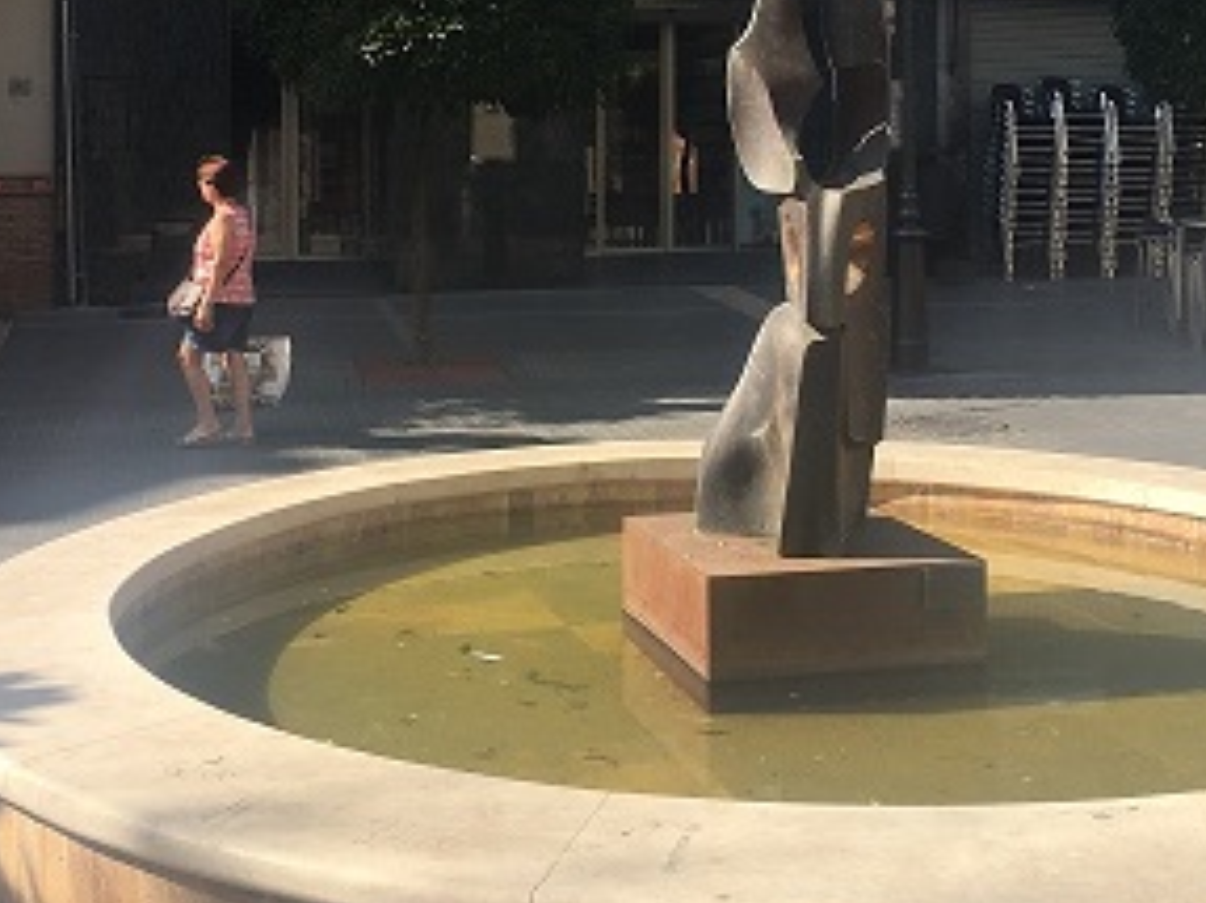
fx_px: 1776
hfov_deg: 37.5
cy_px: 197
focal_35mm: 51
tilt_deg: -0.8
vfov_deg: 28.0
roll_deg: +0.7
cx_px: 571
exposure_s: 1/864
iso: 25
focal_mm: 4.15
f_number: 2.2
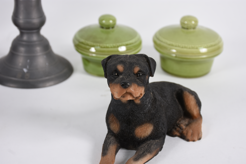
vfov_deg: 18.9
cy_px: 82
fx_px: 492
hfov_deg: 28.1
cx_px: 123
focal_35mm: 72
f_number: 7.1
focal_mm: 48
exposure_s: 1/60
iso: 200
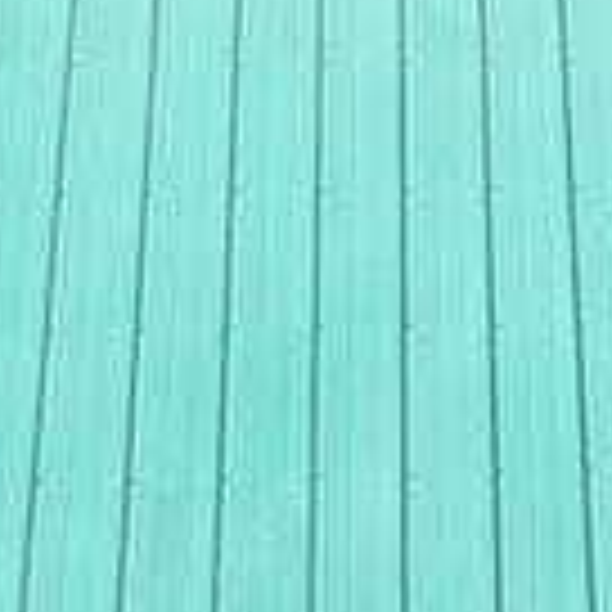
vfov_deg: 6.7
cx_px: 1512
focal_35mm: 260
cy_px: 72
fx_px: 5201
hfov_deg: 6.4
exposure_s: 1/334
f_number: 2.8
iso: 100
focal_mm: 10.57
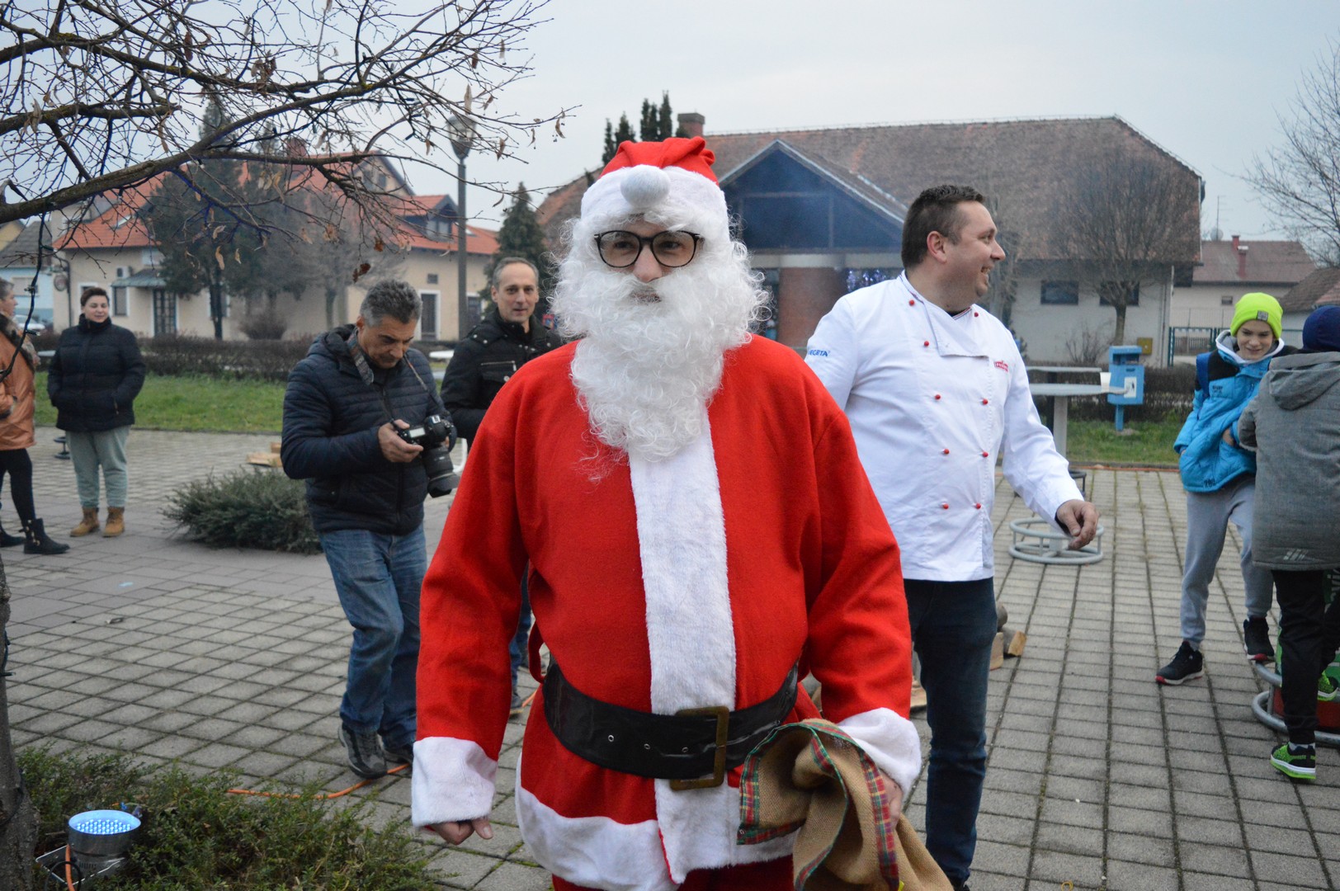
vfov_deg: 41.6
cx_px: 670
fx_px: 1172
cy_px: 446
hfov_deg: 59.5
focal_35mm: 32
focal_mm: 21
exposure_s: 1/800
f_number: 4
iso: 3200
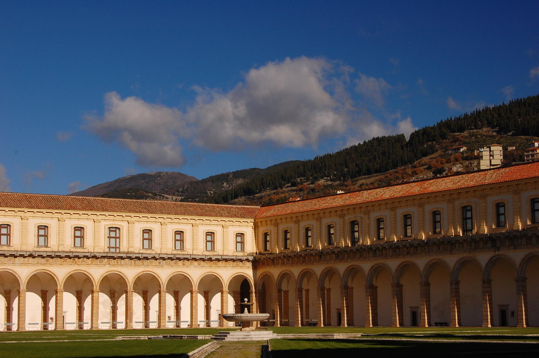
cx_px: 270
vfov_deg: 19.7
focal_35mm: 69
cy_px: 179
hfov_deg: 29.3
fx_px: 1032
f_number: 11
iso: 200
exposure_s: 1/200
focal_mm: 46
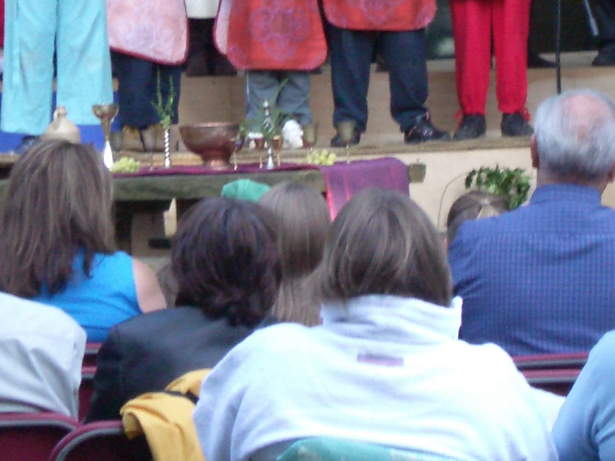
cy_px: -93
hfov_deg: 7.6
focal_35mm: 259
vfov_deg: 5.7
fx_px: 4600
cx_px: 164
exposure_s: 1/80
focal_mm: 14.6
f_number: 4.4
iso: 200
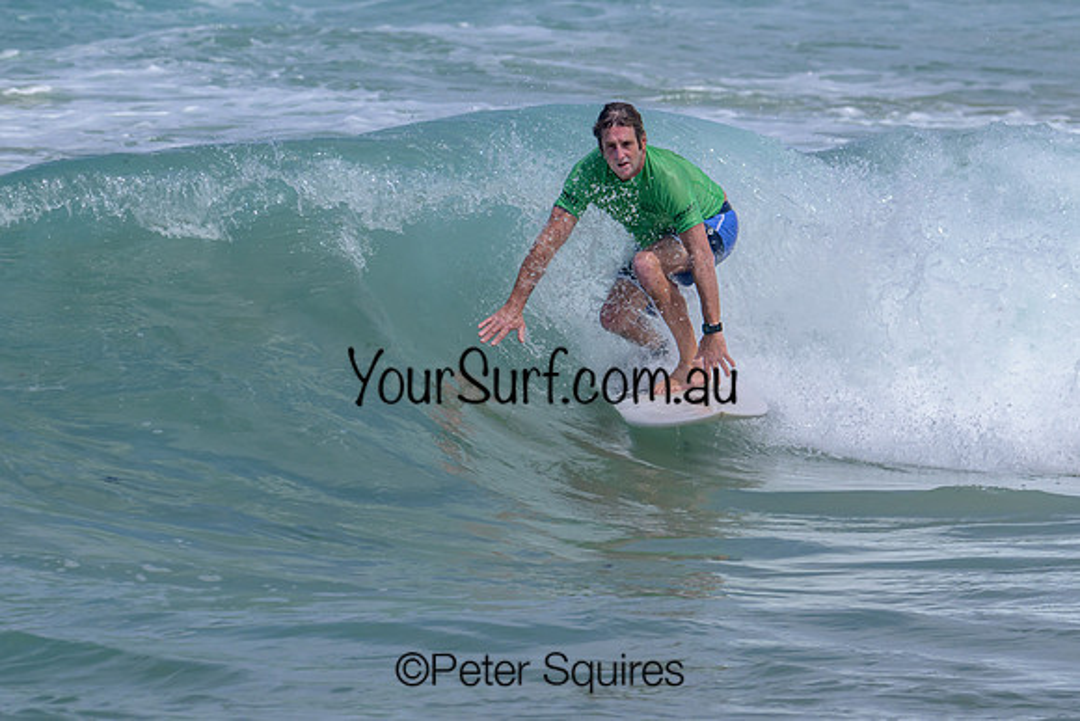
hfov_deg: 3.3
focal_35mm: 621
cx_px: 726
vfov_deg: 2.2
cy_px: 464
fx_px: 18643
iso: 640
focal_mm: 460
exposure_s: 1/2000
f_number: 11
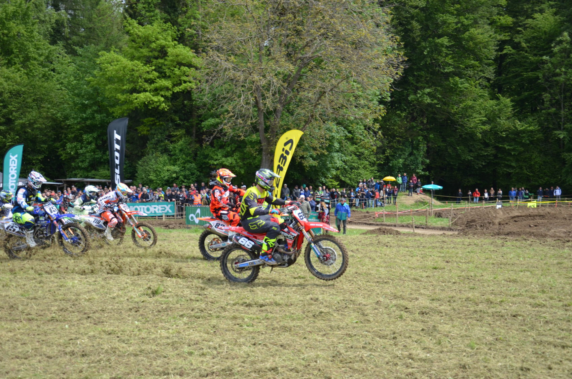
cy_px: 190
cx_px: 286
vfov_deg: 28.0
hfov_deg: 41.2
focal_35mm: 48
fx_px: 761
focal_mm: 32
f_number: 5.6
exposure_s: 1/1600
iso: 400
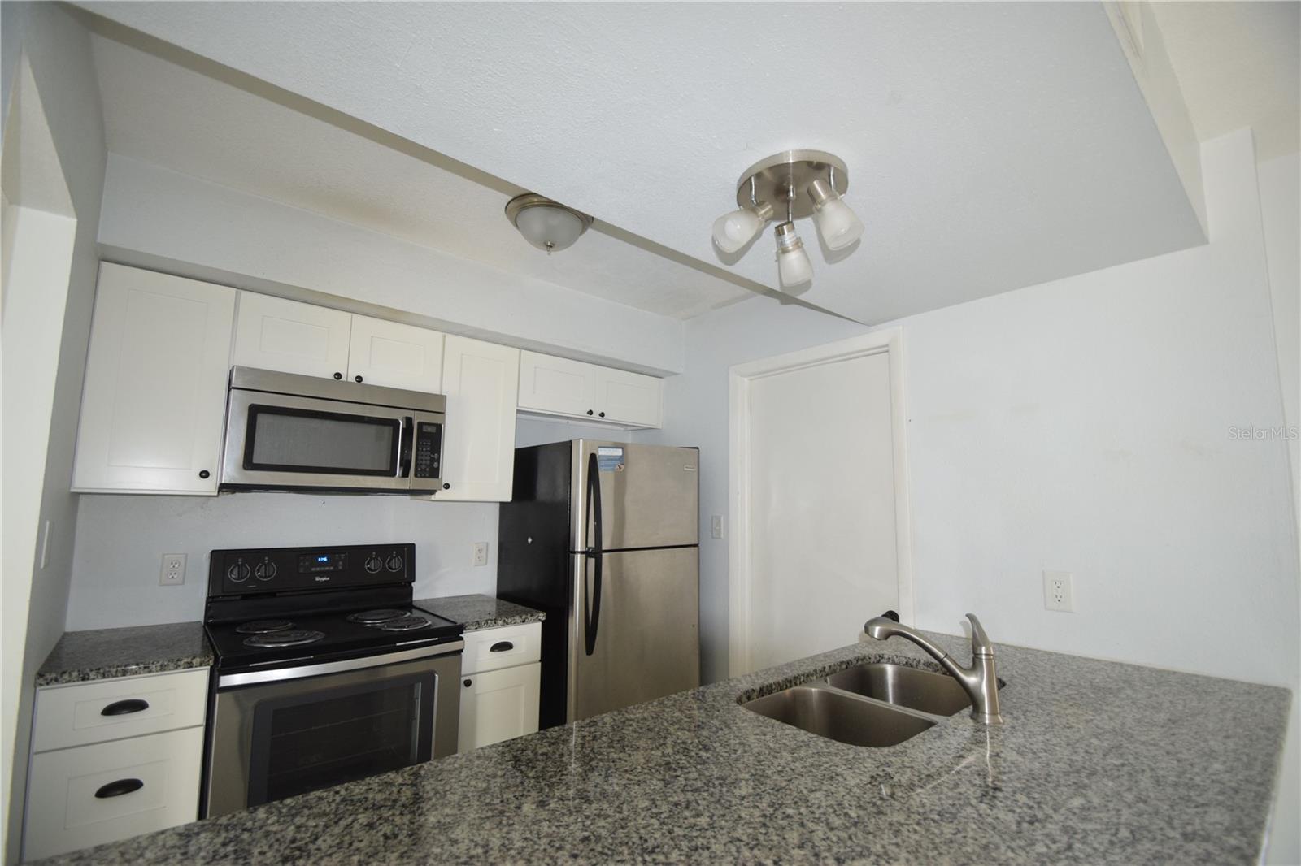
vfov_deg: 77.3
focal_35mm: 15
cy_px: 433
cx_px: 650
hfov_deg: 100.4
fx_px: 542
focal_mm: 10
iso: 800
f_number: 4.5
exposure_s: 1/80
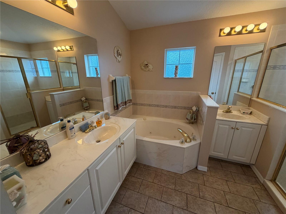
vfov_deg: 85.7
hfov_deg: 102.1
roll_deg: +0.1
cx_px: 143
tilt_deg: -14.8
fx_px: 116
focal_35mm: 14
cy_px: 107
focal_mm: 2.22
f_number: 2.2
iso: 250
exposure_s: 1/120
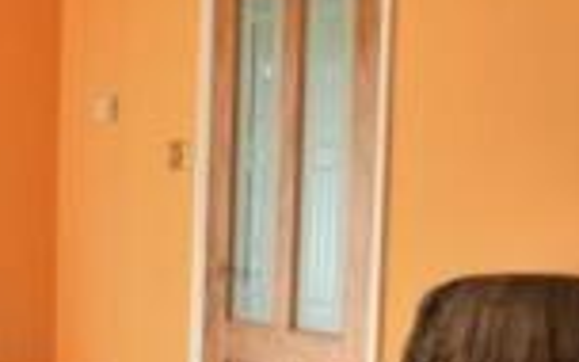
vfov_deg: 14.2
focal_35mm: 92
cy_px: 246
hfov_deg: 21.9
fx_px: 1452
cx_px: 25
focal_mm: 14
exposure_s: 1/30
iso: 100
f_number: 5
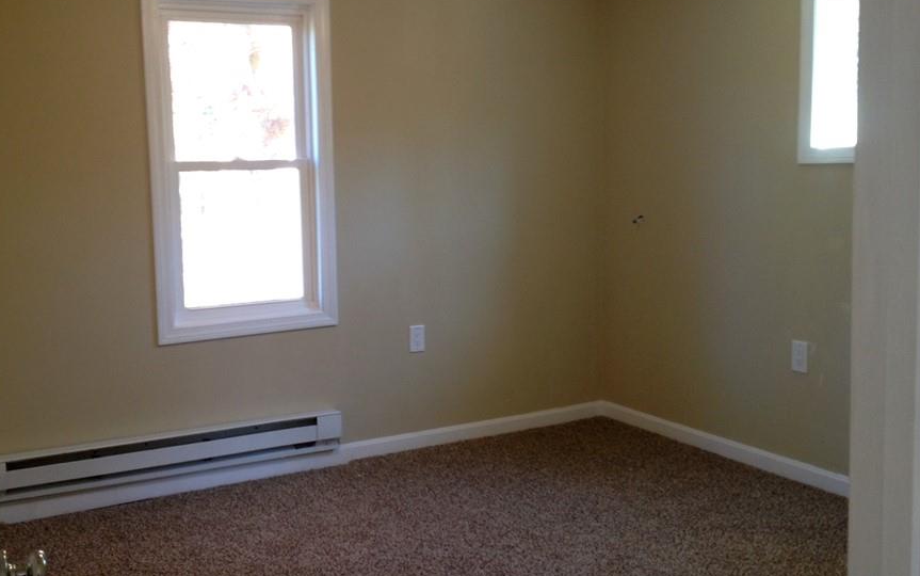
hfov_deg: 45.1
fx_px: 1104
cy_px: 257
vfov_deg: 29.2
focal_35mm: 44
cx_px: 384
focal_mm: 4.28
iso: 80
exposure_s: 1/20
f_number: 2.4
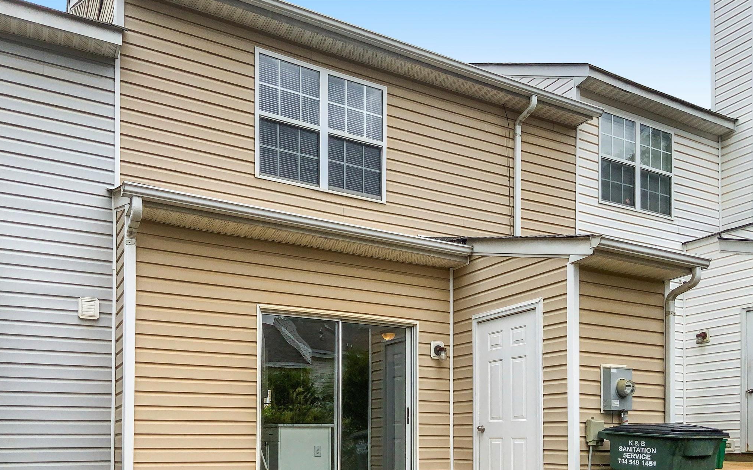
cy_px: 283
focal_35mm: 31
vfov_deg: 40.4
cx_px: 377
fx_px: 636
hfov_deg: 61.2
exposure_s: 1/1150
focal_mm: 3
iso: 16
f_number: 1.8
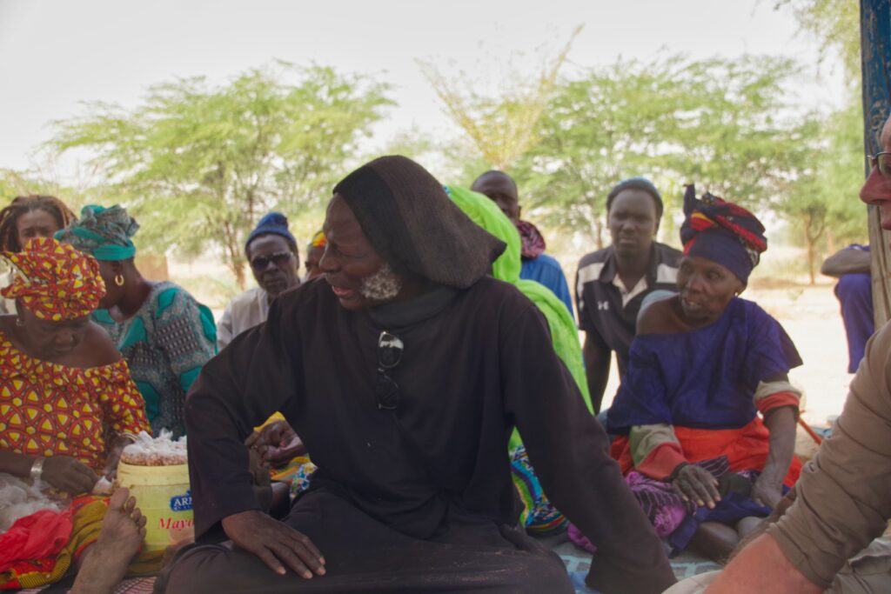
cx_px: 446
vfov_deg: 29.3
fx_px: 1139
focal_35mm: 46
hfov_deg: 42.7
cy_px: 297
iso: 200
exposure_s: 1/80
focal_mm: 31
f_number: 5.6
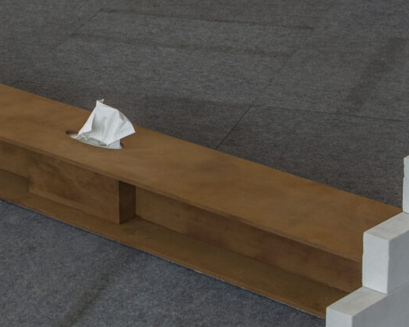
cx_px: 95
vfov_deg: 10.8
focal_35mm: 143
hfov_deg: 13.4
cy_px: 170
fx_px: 1735
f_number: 4.5
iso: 500
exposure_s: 1/80
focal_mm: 35
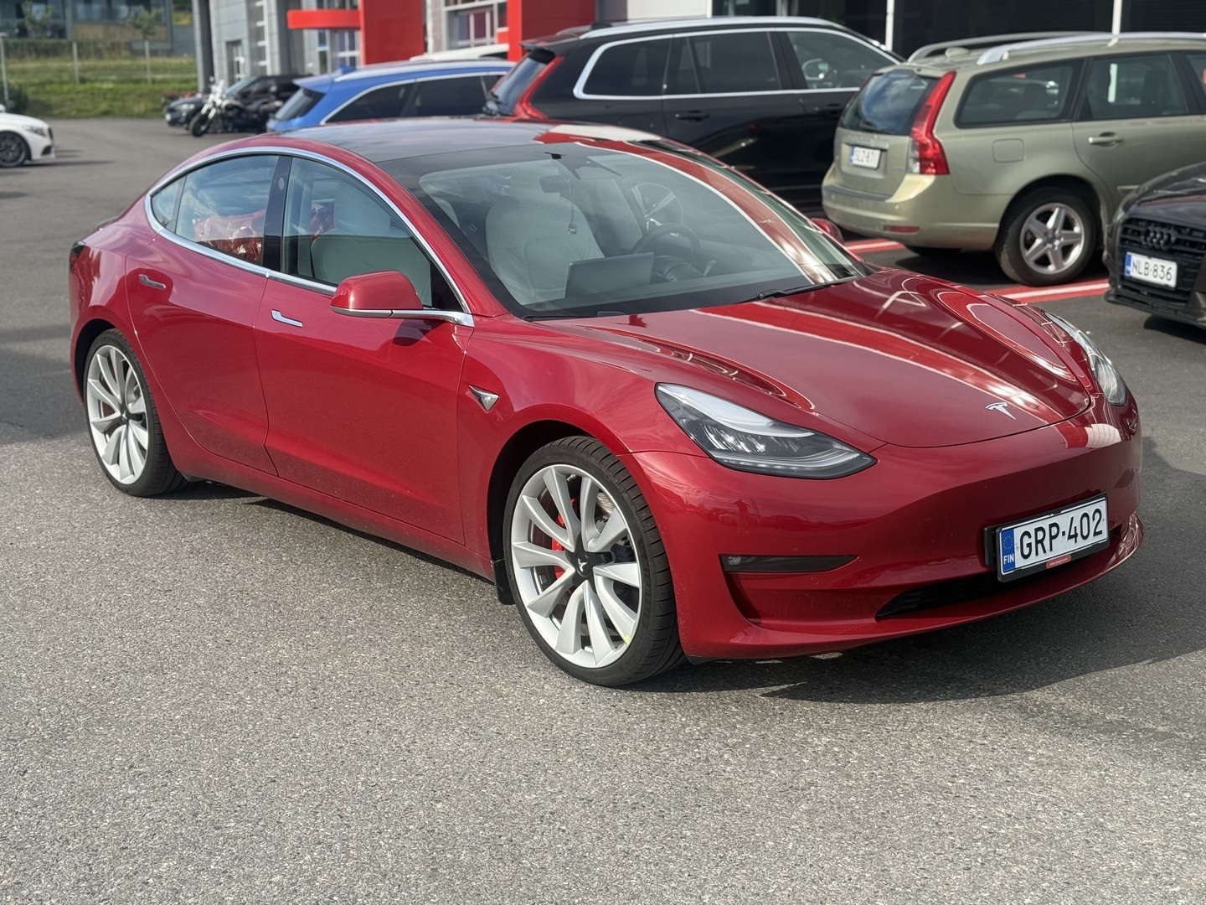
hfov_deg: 39.7
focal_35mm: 48
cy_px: 452
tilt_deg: -12.6
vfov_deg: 30.3
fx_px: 1672
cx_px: 603
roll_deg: +0.3
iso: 64
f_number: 1.78
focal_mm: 6.76
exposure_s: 1/2273
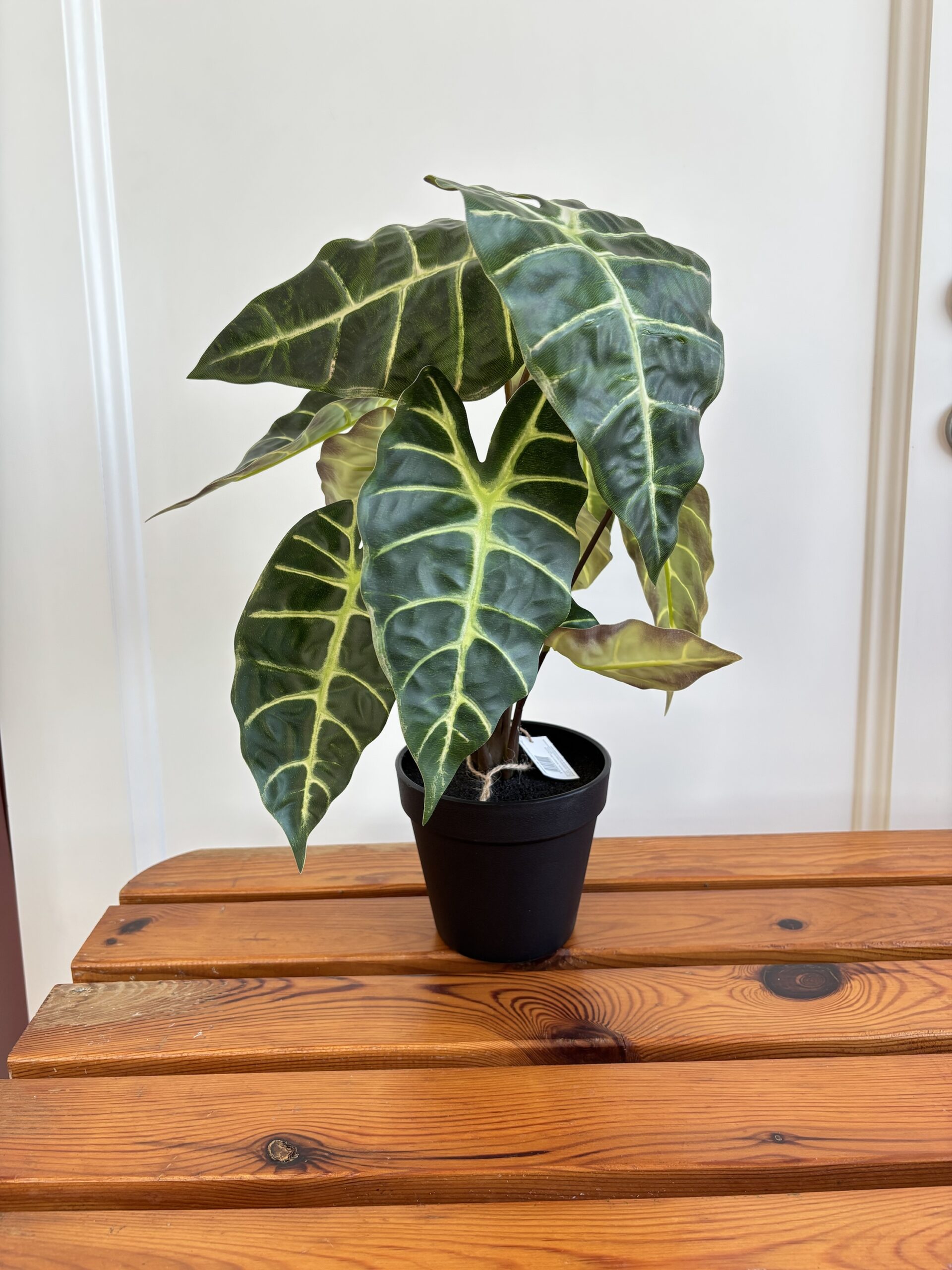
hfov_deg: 53.1
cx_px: 476
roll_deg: +0.3
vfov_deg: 67.3
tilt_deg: -14.8
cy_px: 635
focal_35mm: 26
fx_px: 953
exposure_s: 1/100
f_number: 1.6
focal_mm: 5.96
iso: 100
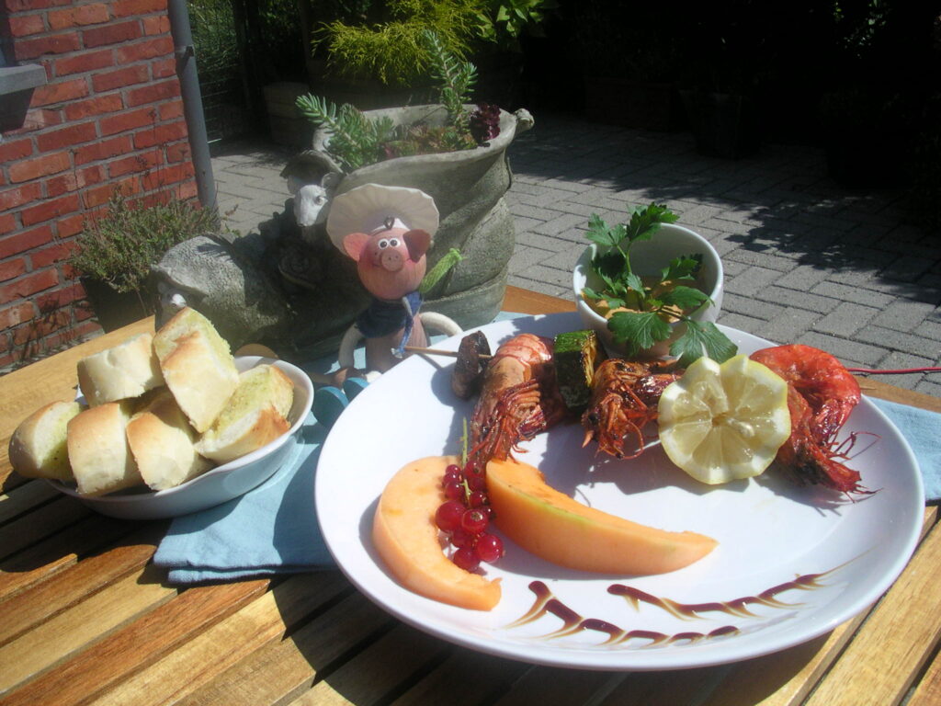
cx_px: 470
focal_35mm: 37
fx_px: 1006
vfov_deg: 38.7
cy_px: 353
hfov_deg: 50.1
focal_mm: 5.6
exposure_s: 1/820
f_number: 4.5
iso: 100
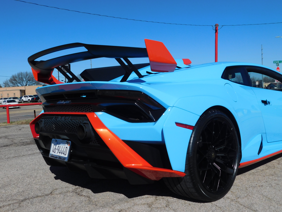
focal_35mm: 36
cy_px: 106
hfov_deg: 51.4
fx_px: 293
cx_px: 141
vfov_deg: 39.7
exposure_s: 1/800
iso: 125
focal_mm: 6.3
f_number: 7
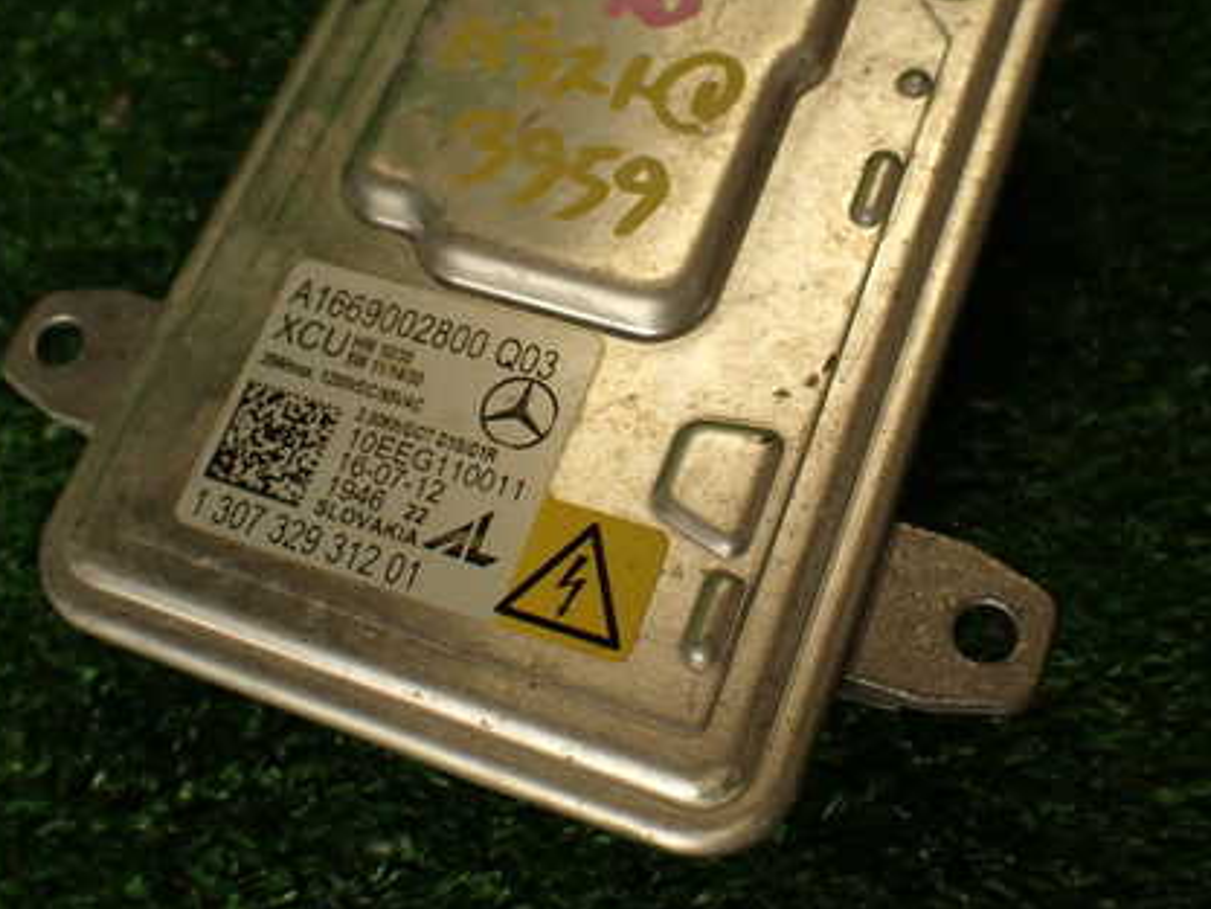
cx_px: 598
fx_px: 1610
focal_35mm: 46
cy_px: 340
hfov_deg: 41.2
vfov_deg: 31.4
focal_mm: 5.79
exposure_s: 1/100
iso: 100
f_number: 2.4
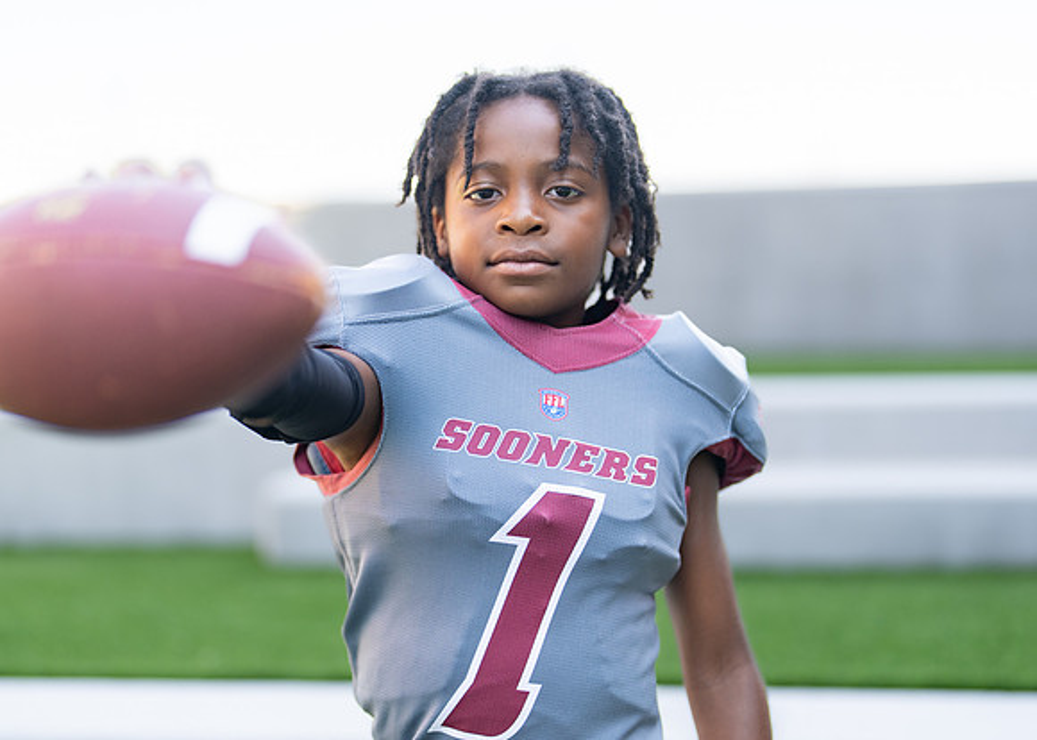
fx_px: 1887
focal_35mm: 64
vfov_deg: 22.2
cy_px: 421
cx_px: 497
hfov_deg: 30.7
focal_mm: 50
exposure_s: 1/1600
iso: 100
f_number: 1.2
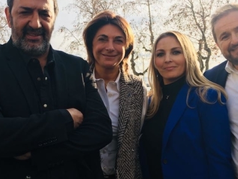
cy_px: 95
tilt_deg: -2.2
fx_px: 316
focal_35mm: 46
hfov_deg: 40.8
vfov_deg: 31.5
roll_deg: +0.5
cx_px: 84
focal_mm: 4.15
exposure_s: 1/625
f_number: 2.2
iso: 25
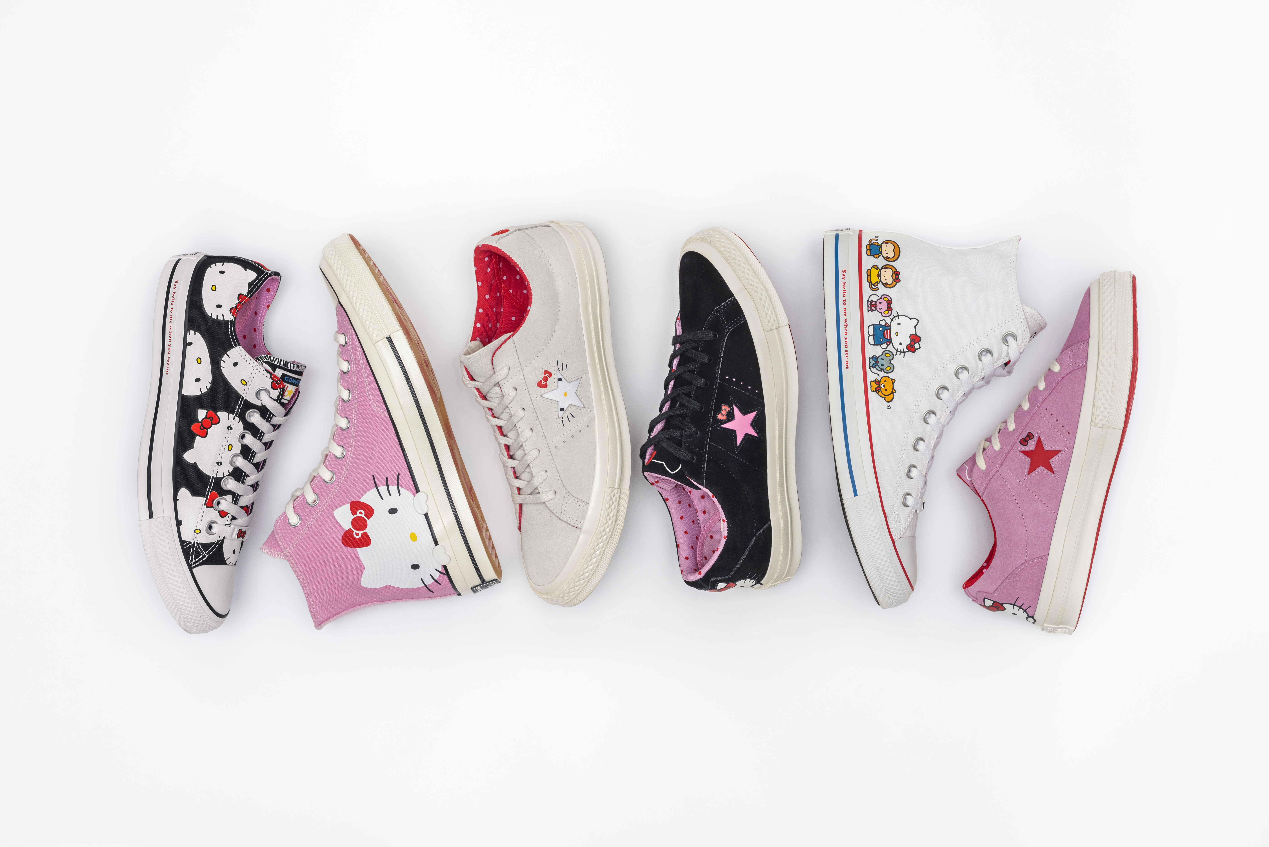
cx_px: 634
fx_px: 1763
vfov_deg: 27.0
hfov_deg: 39.6
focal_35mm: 50
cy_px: 424
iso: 100
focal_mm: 50
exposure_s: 1/160
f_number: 11
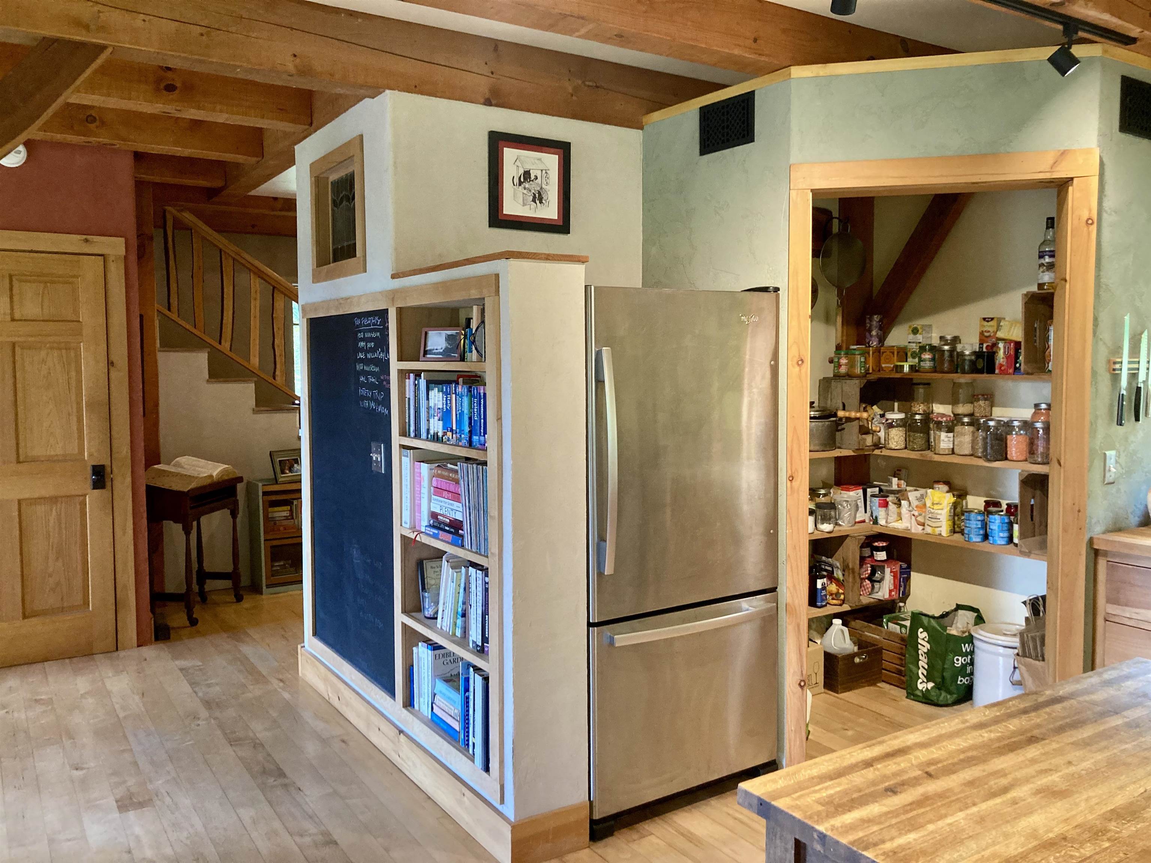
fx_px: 931
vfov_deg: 49.7
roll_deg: -1.0
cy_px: 432
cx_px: 576
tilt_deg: -3.7
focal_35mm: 28
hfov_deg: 63.4
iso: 250
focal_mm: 3.99
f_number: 1.8
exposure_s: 1/60
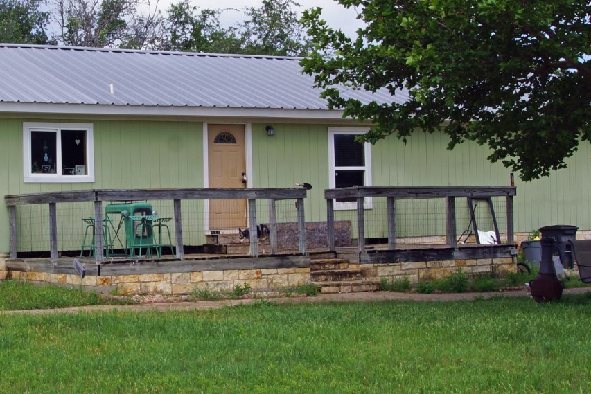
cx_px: 185
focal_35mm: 72
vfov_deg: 18.9
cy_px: 152
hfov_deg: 27.8
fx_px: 1182
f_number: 13
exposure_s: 1/125
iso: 100
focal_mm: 20
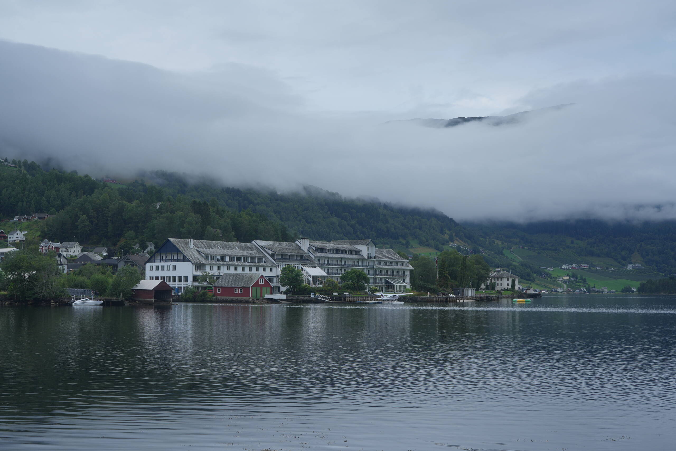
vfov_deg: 27.0
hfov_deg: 39.6
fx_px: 939
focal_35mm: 50
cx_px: 338
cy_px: 226
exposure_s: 1/60
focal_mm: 50
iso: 100
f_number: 8
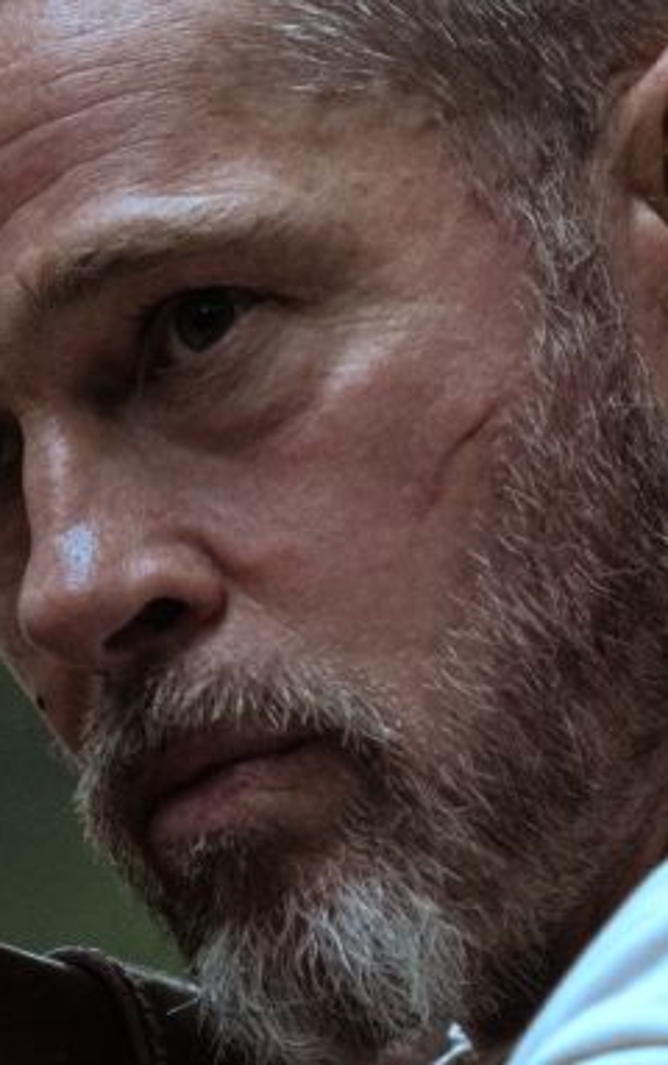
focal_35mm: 1276
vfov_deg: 1.6
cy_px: 560
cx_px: 212
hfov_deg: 1.0
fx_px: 37098
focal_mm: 600
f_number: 6.3
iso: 6400
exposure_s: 1/320
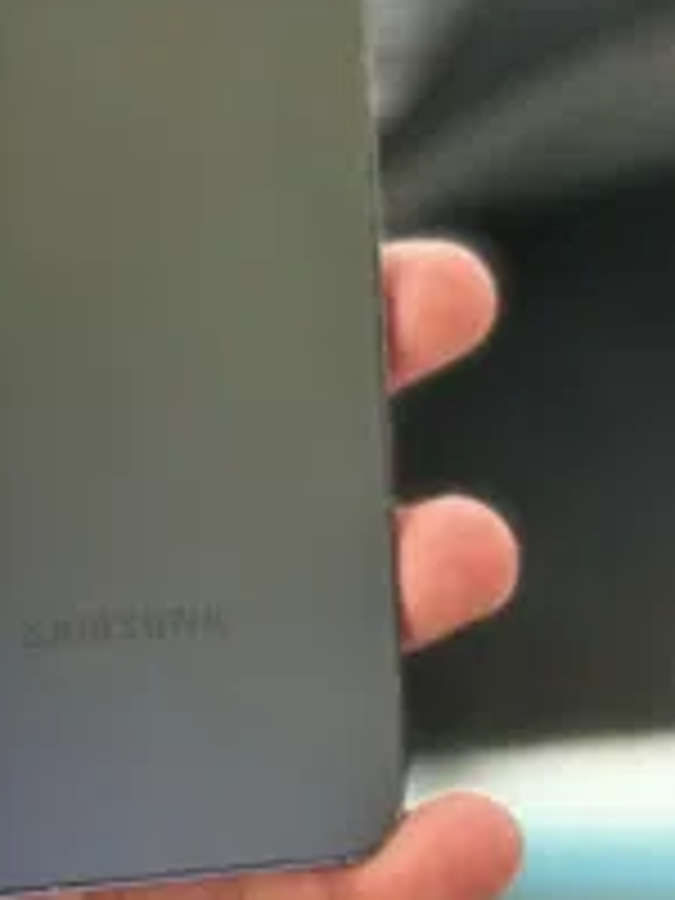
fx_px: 2496
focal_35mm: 96
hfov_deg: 15.3
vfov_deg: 20.4
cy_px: 297
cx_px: 122
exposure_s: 1/124
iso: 125
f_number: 1.78
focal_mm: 6.86
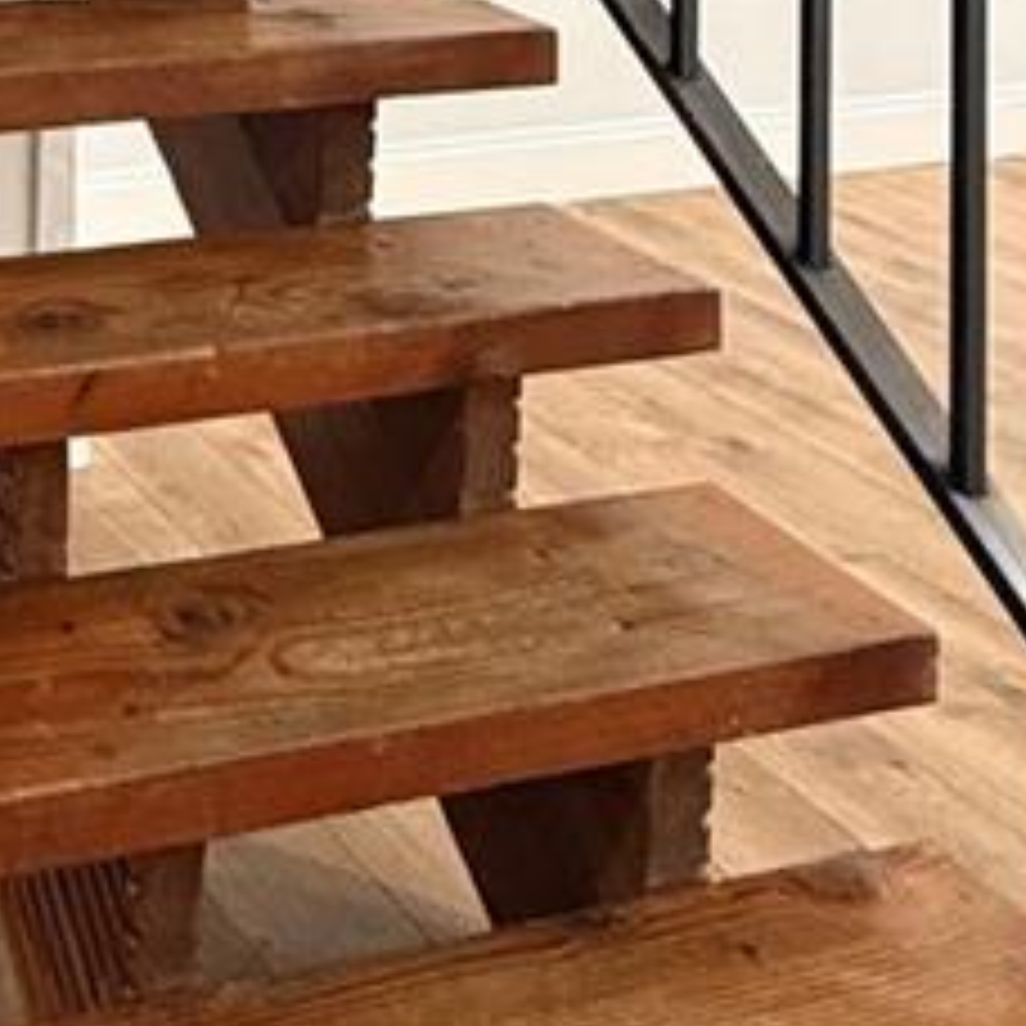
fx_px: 2180
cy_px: -356
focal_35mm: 65
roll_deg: +0.6
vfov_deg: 23.1
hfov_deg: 24.0
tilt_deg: +0.0
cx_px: -220
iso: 320
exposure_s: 1/59
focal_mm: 2.22
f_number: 2.2
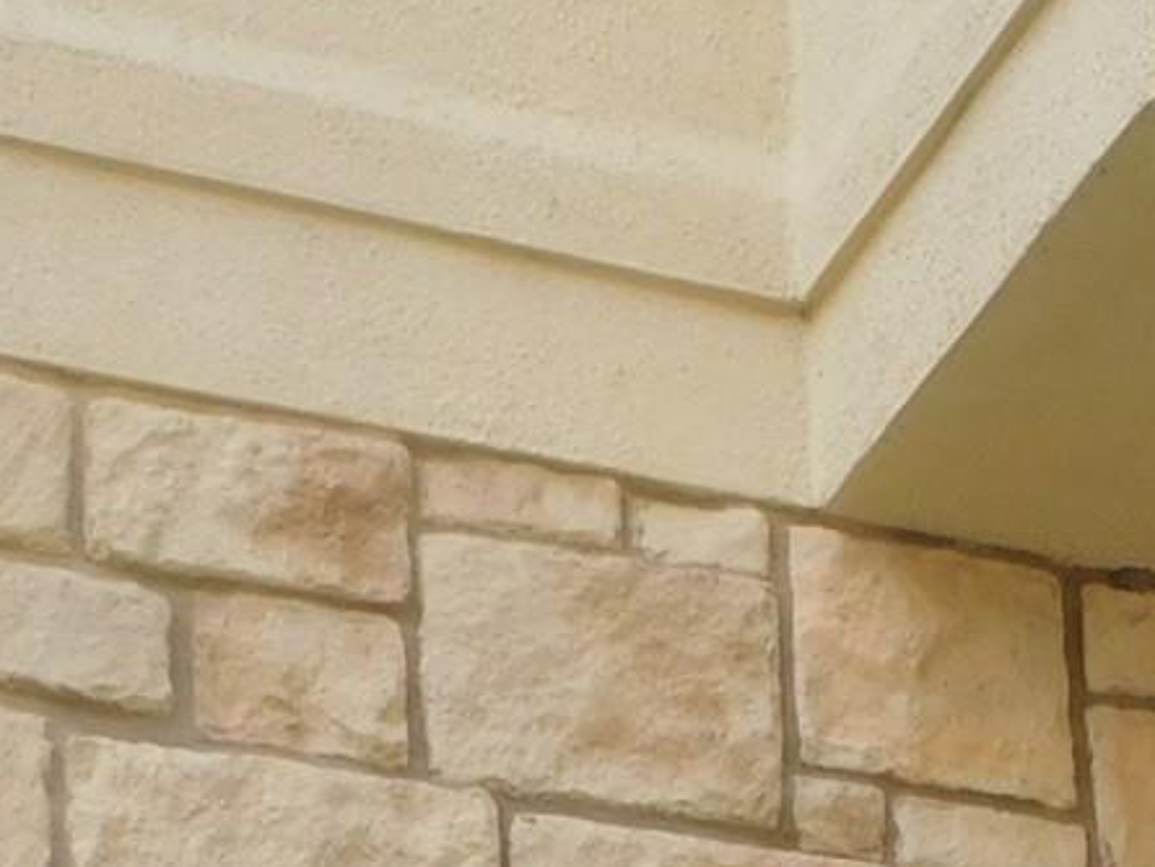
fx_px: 4606
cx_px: 1051
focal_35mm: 138
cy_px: 1859
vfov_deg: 9.8
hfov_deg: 14.1
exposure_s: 1/640
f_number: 3.2
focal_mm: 5.3
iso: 125
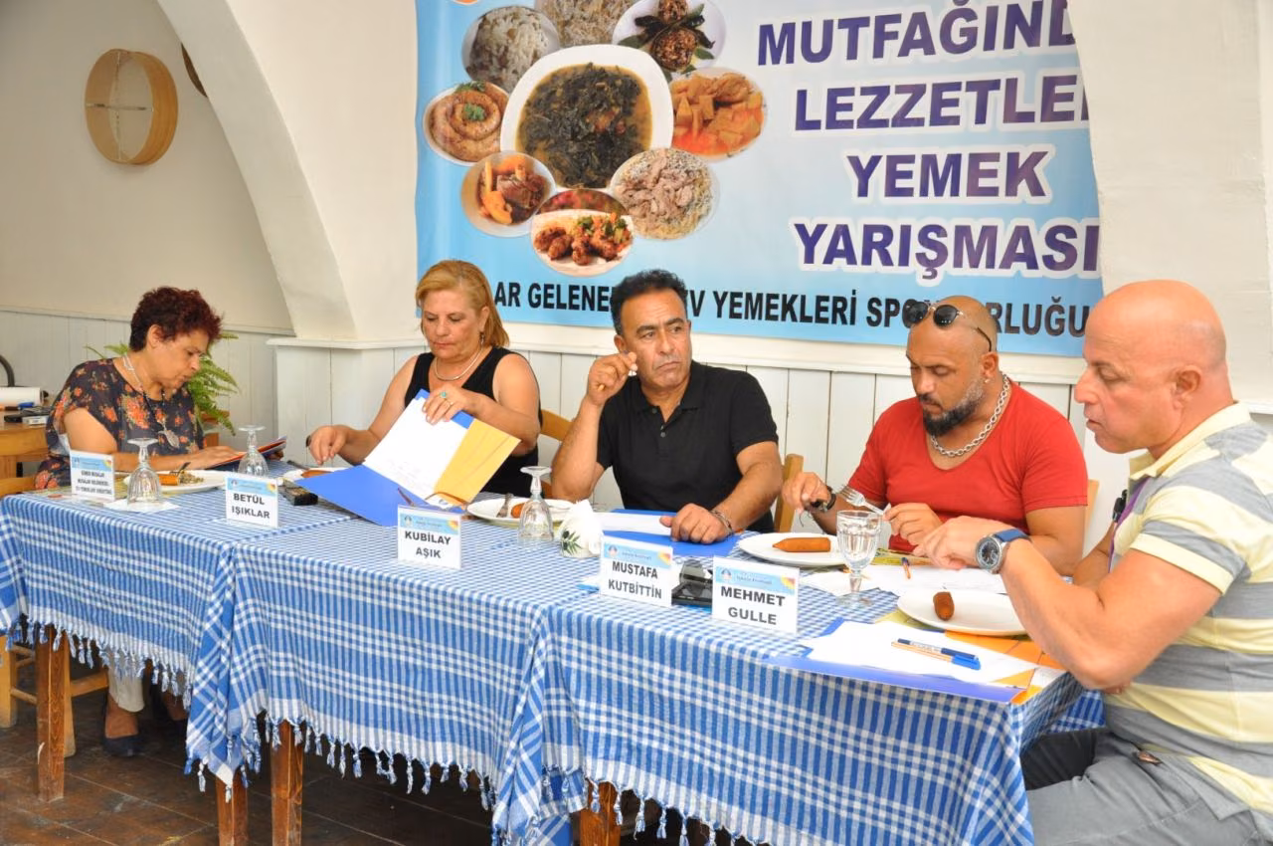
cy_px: 423
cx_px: 636
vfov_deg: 35.4
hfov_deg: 51.3
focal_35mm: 38
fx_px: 1324
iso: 800
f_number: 4
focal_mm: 25
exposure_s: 1/60
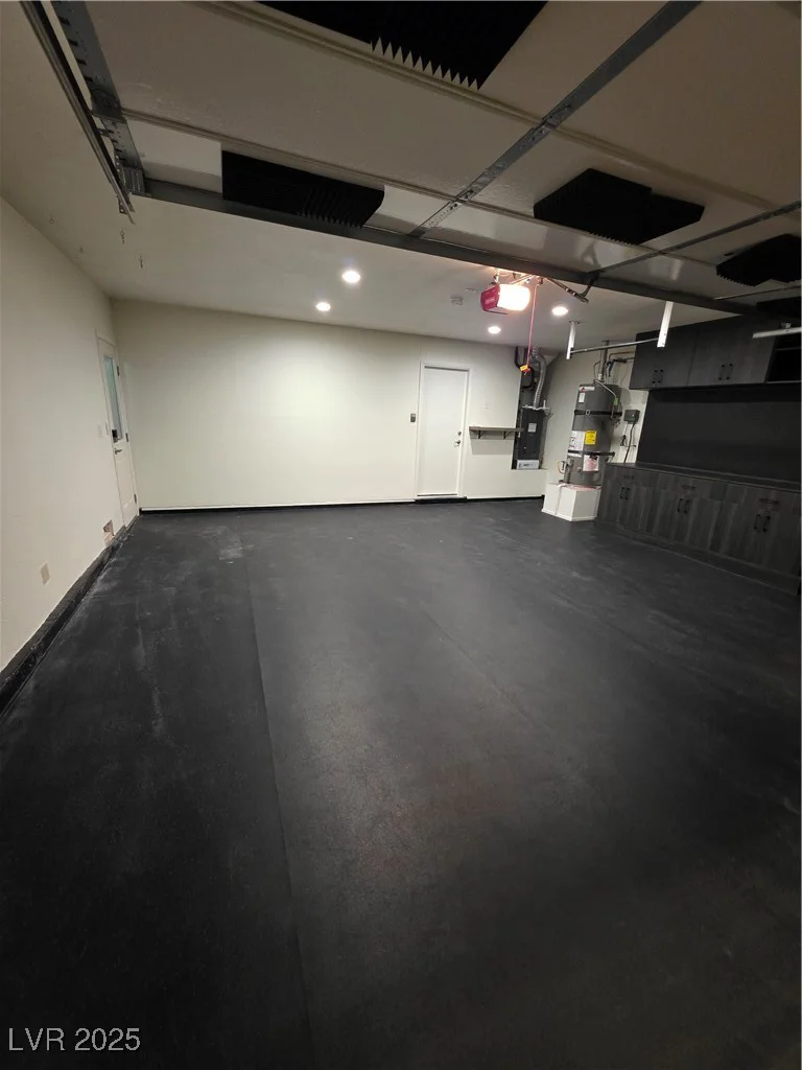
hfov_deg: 89.9
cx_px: 401
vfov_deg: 106.2
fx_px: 402
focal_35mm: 13
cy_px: 535
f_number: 1.9
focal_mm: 2.2
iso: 640
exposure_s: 1/60
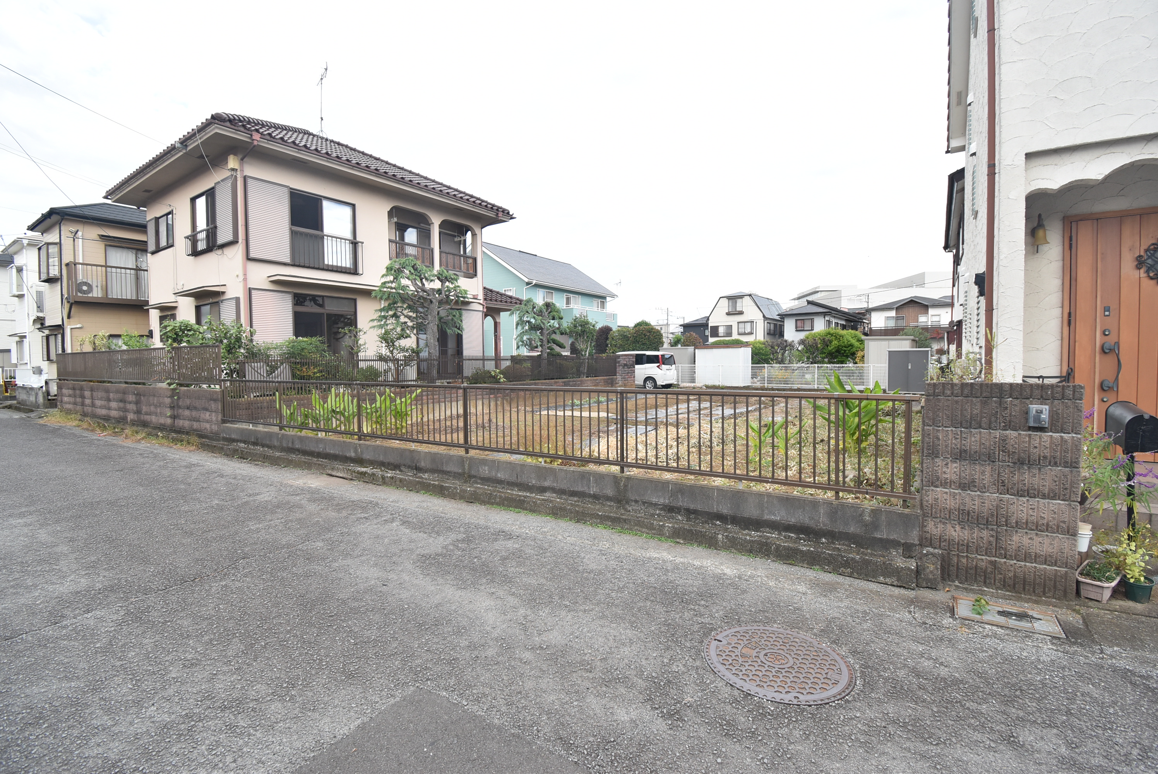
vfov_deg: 77.4
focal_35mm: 15
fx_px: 483
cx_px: 579
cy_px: 387
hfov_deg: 100.3
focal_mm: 10
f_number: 6.3
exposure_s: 1/160
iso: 400
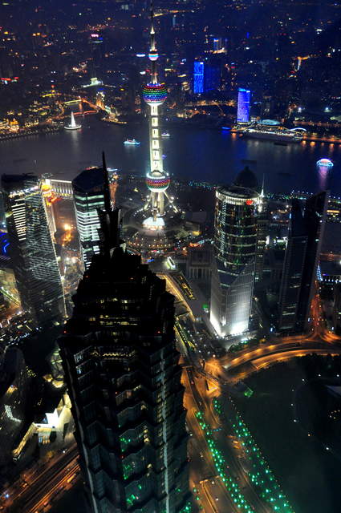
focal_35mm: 33
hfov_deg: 39.9
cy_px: 256
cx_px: 170
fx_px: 470
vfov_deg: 57.3
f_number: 3.8
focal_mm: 22
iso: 2000
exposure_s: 1/15
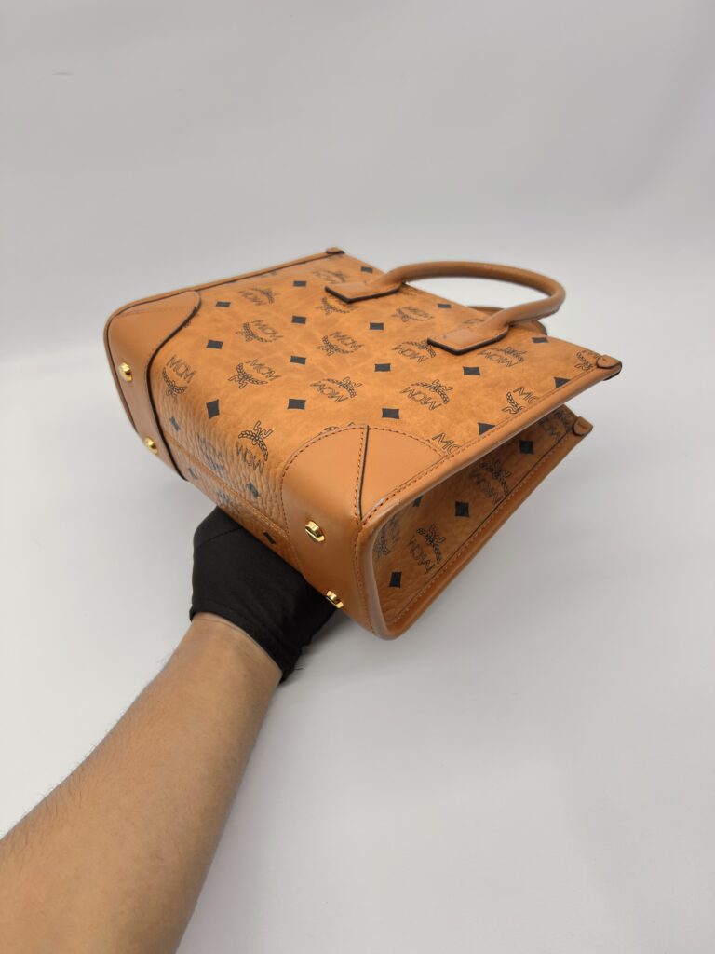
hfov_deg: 53.1
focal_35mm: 26
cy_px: 477
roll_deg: +4.5
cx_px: 358
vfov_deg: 67.3
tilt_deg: -43.1
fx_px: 716
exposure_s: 1/100
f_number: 1.5
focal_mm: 5.7
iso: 40
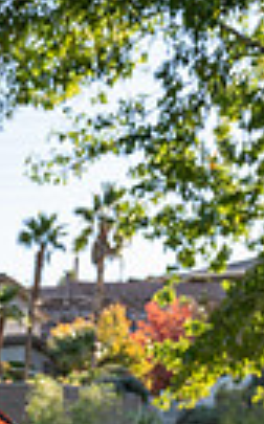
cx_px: -91
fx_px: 1201
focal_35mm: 104
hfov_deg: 12.1
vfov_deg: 17.4
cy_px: 691
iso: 100
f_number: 5.6
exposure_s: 1/160
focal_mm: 30.5
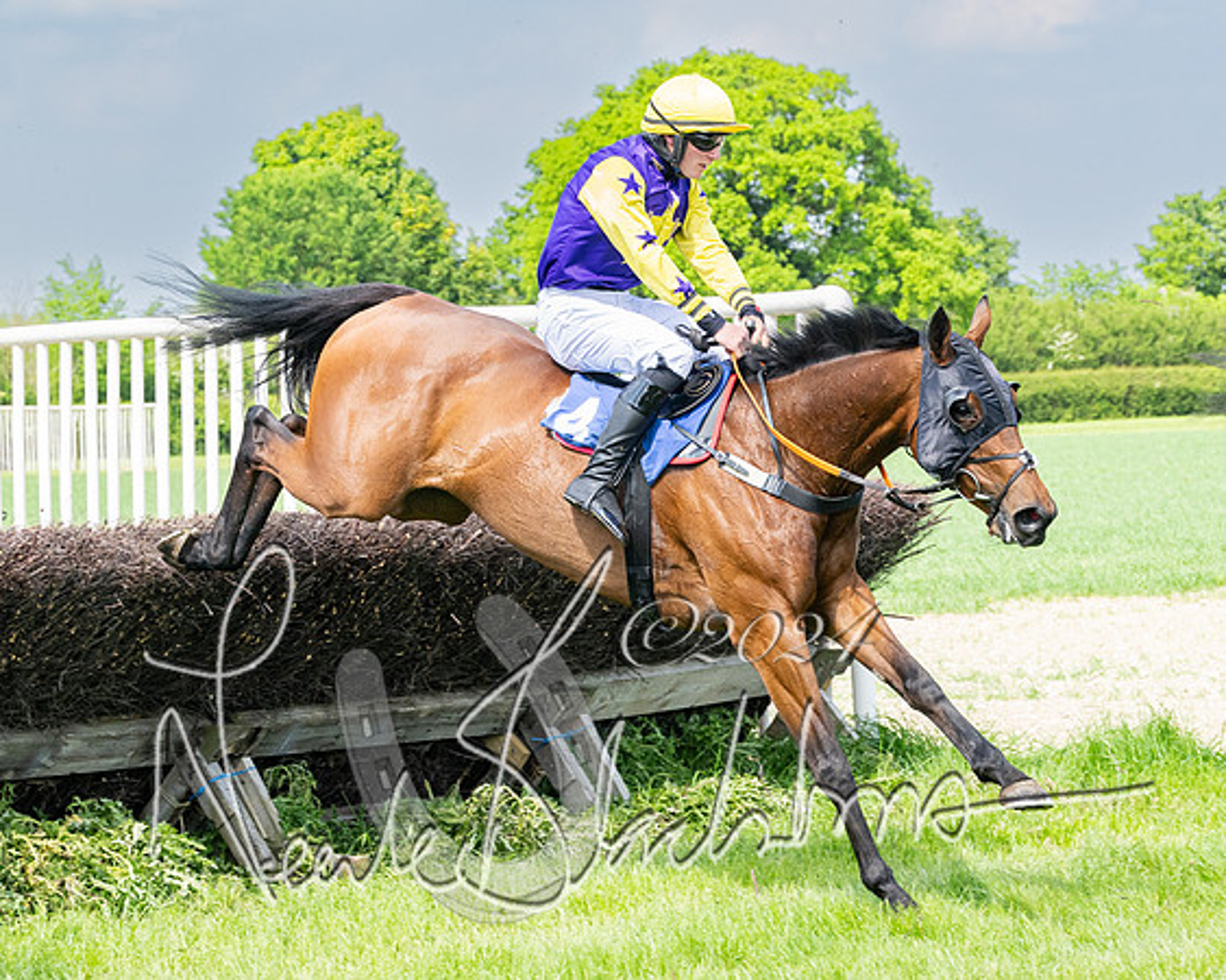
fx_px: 5372
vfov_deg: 10.4
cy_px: 533
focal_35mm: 148
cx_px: 434
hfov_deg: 13.0
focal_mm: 70
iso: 400
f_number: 5
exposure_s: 1/1000
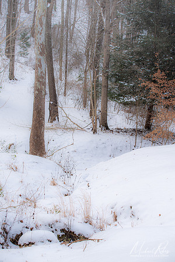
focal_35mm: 100
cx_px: 88
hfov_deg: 13.7
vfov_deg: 20.4
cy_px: 131
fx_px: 729
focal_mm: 100
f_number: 8
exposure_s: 1/350
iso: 200
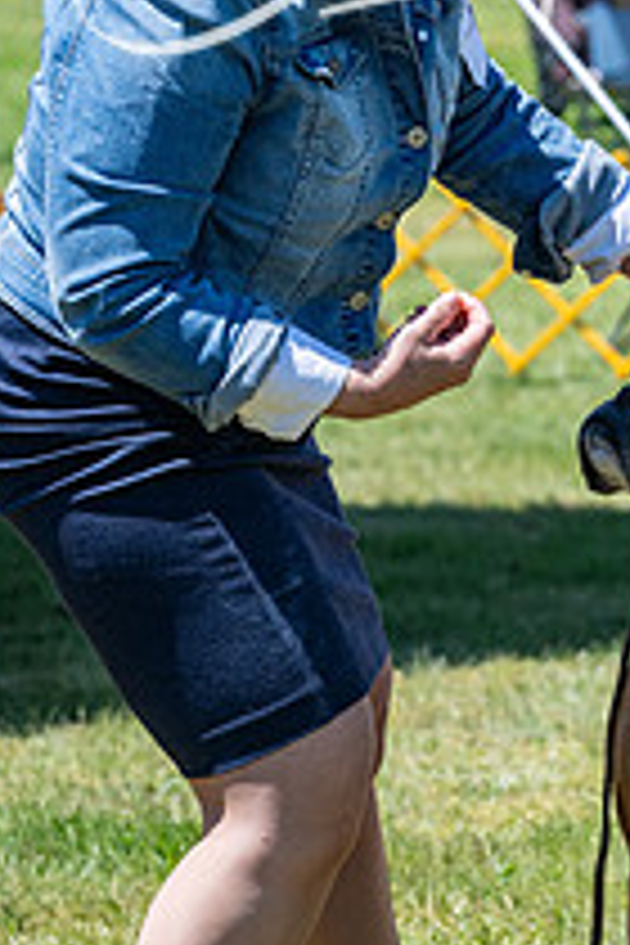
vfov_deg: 7.5
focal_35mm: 274
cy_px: 454
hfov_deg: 5.0
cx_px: 576
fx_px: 7192
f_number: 7.1
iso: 800
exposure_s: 1/1600
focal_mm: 128
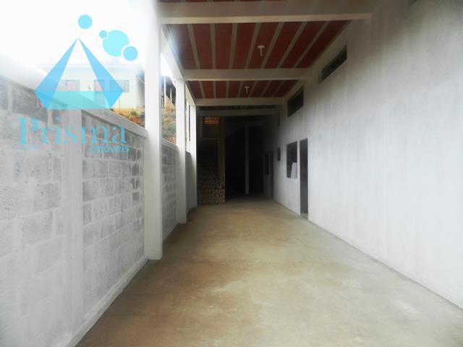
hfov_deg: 73.9
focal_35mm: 23
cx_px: 232
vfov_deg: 58.9
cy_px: 174
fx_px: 308
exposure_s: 1/160
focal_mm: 4
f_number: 3.4
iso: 160
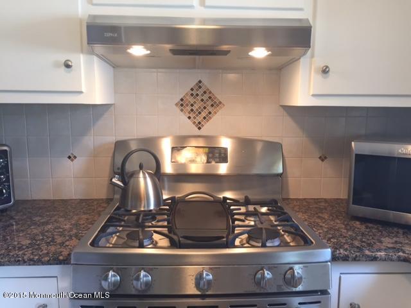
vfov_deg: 48.2
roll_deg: -1.2
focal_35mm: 29
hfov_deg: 61.7
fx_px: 344
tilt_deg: -7.5
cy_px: 154
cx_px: 206
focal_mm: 4.15
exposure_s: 1/30
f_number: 2.2
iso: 64
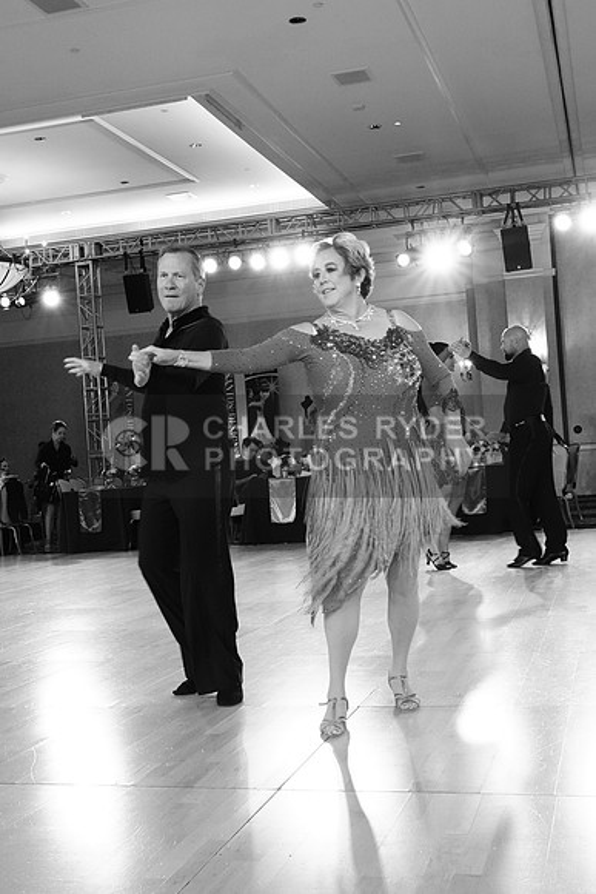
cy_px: 447
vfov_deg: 46.4
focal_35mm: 42
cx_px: 298
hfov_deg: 31.9
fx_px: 1042
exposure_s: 1/80
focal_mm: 28
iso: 5000
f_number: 11
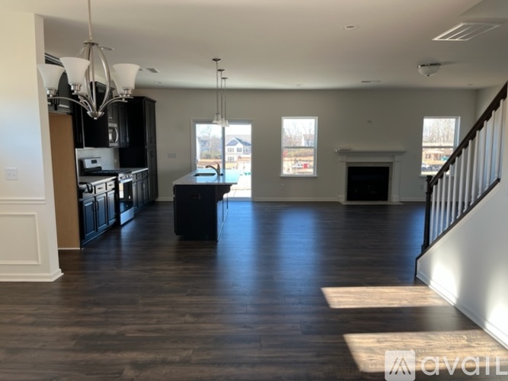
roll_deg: -0.7
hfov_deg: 67.3
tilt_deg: -7.6
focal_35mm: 26
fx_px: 381
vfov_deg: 53.0
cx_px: 254
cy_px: 190
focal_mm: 5.1
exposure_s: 1/120
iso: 64
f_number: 1.6
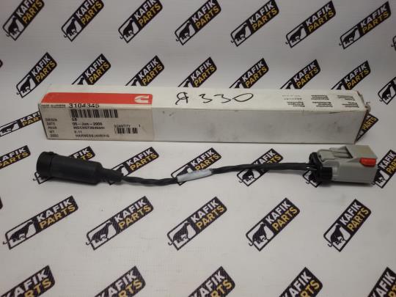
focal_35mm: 31
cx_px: 198
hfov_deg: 58.4
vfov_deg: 45.4
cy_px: 148
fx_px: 355
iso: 40
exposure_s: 1/50
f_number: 2.4
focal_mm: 2.93
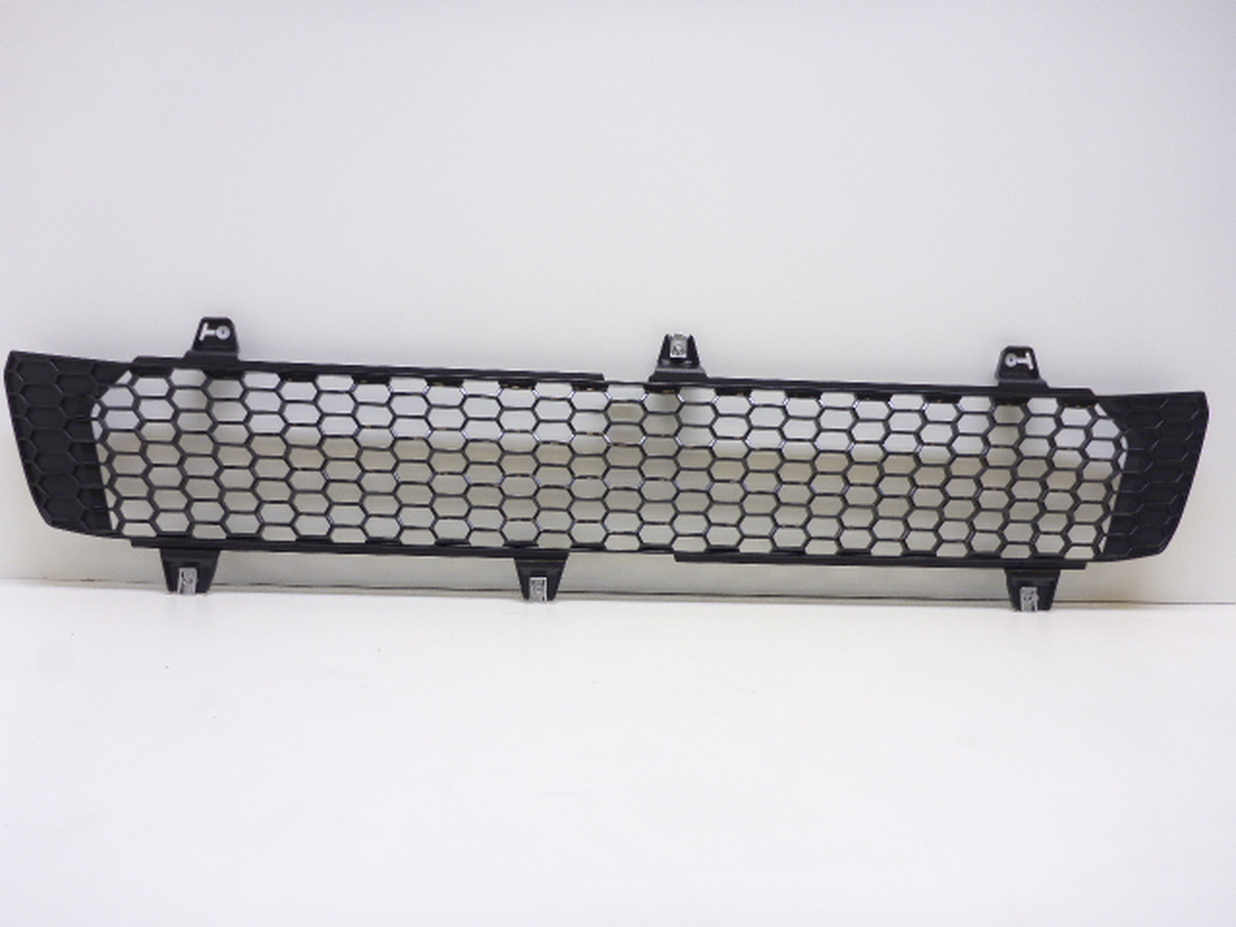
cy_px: 464
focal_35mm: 28
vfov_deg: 49.7
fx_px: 1000
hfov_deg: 63.4
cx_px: 618
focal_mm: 4.9
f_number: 3.3
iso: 125
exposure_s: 1/60
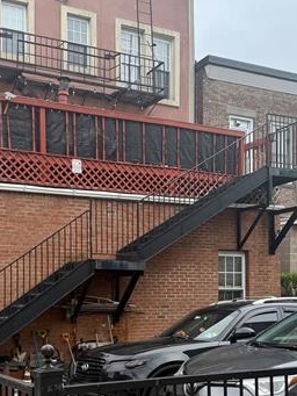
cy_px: 281
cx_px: 144
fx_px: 617
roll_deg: +0.5
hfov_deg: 27.0
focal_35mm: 54
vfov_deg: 35.0
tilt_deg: +1.5
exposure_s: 1/2525
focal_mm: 6.76
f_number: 1.78
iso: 80
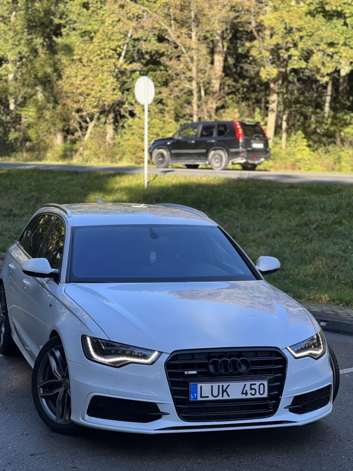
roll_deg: -0.7
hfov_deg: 18.2
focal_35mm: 81
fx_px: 1101
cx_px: 181
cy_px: 246
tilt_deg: -4.7
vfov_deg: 24.1
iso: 25
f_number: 2.8
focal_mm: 9
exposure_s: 1/121
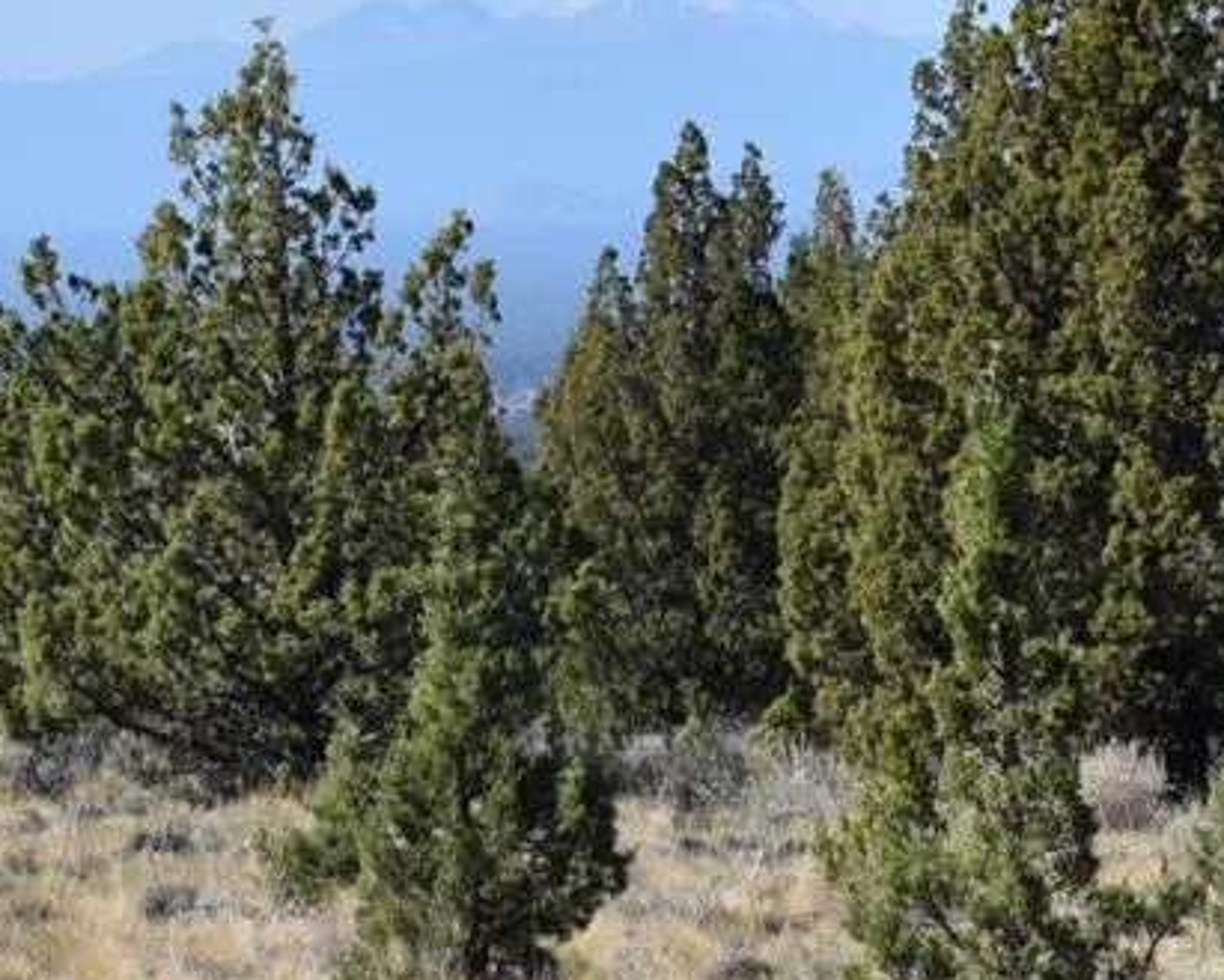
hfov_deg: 6.8
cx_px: 1307
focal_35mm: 283
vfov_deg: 5.5
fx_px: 10244
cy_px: 149
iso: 100
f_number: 8
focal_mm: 55
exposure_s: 1/250
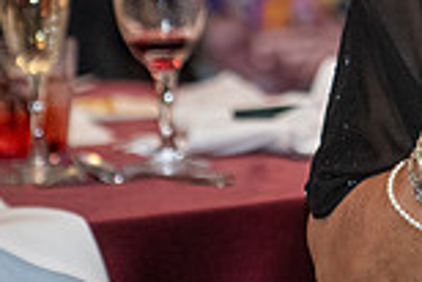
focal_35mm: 753
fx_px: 8835
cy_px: -201
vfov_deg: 1.8
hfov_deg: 2.7
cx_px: 504
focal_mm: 200
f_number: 2.8
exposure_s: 1/250
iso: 3200
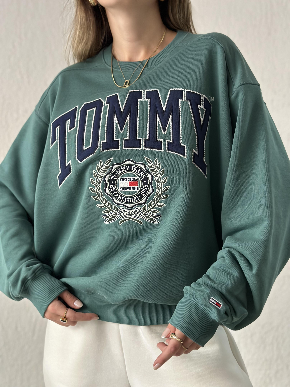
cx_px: 145
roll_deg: -0.2
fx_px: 536
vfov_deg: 39.7
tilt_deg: -1.1
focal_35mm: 48
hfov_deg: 30.3
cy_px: 194
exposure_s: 1/60
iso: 400
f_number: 1.78
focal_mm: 6.86
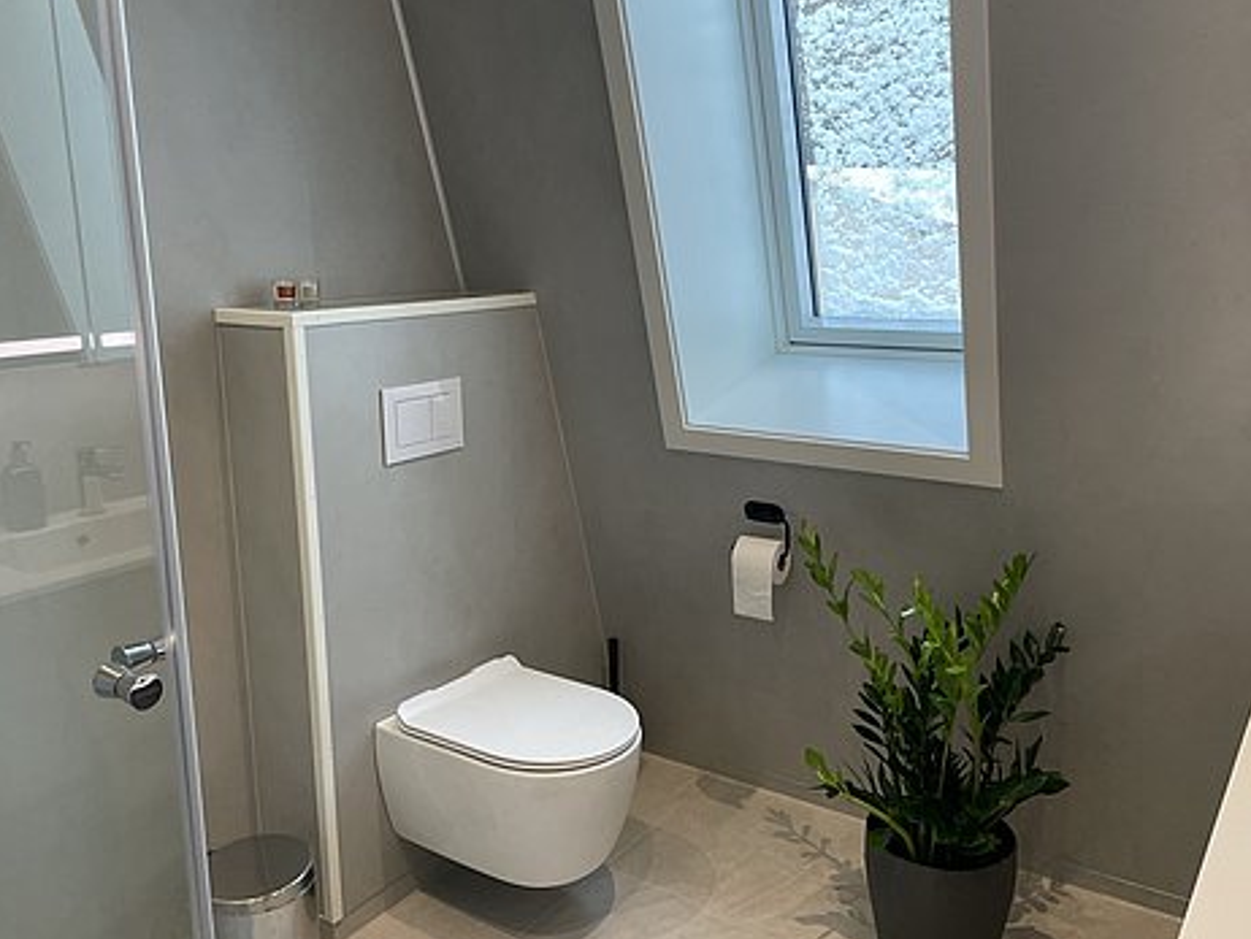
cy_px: 441
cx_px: 630
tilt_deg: -10.8
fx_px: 1085
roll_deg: +1.6
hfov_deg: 59.9
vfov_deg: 46.8
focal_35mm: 30
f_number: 1.6
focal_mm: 4.2
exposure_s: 1/108
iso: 64
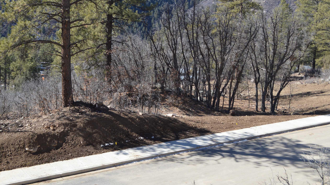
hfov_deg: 44.6
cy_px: 66
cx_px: 159
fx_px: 402
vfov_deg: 25.9
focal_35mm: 46
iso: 100
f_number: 6.3
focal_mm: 24
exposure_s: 1/160
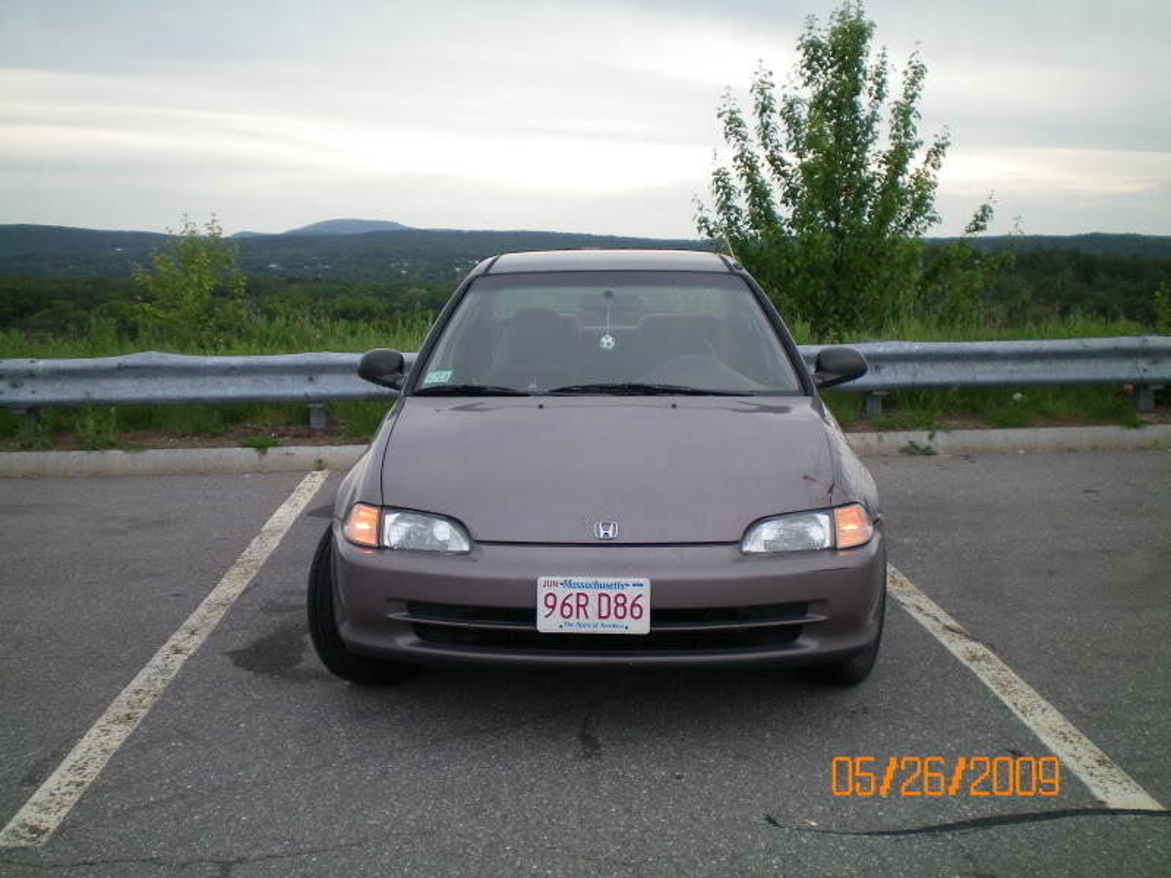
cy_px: 439
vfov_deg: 32.9
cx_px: 586
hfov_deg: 42.9
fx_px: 1488
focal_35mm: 44
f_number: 3.5
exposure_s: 1/160
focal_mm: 7.4
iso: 64
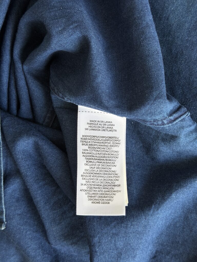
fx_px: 364
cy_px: 131
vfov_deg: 39.7
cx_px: 98
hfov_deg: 30.3
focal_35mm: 48
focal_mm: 6.76
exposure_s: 1/100
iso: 100
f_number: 1.78
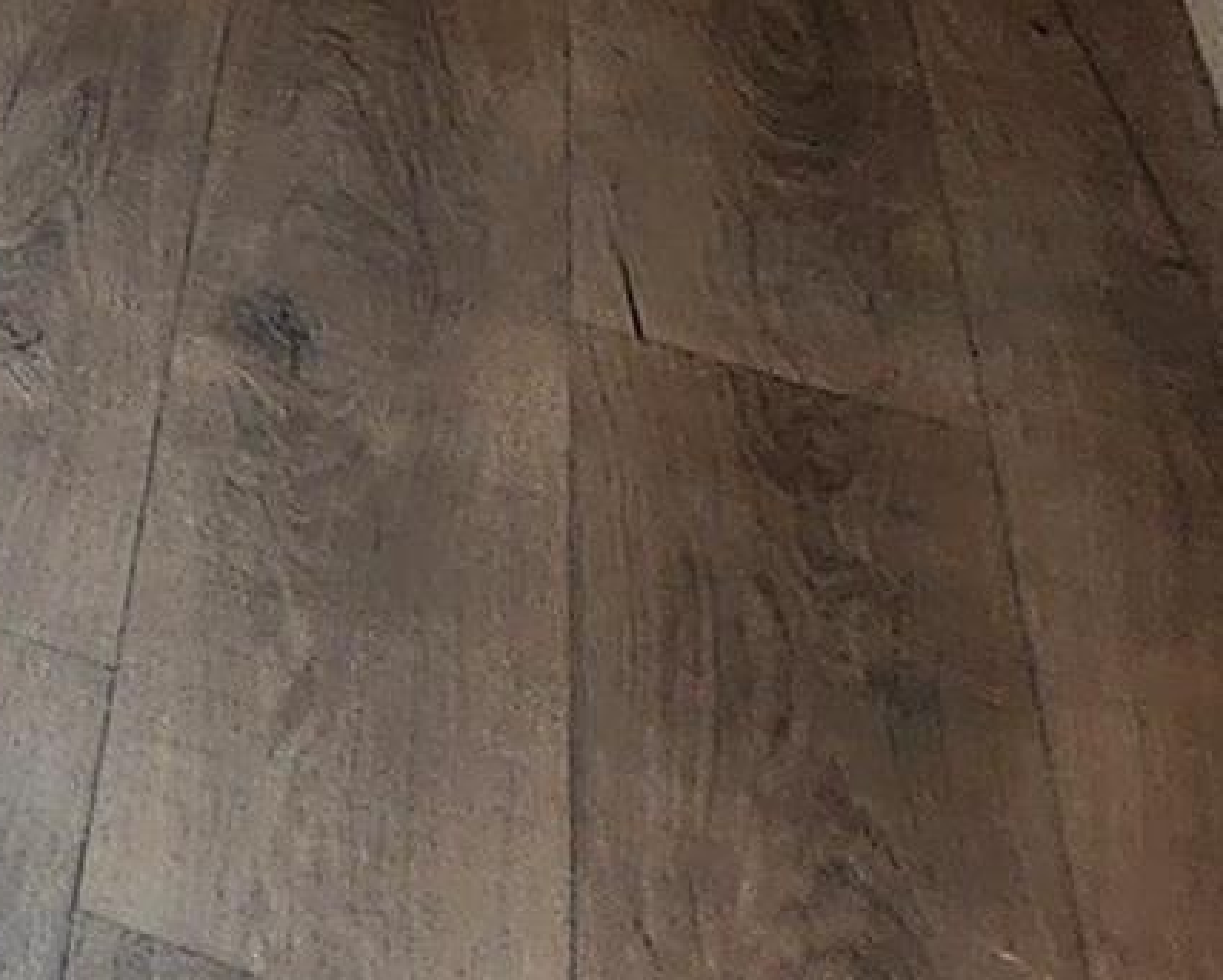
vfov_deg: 13.2
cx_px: -2192
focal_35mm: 91
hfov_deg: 12.4
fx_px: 3296
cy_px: -1283
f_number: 2.2
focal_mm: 2.2
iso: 160
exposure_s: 1/60
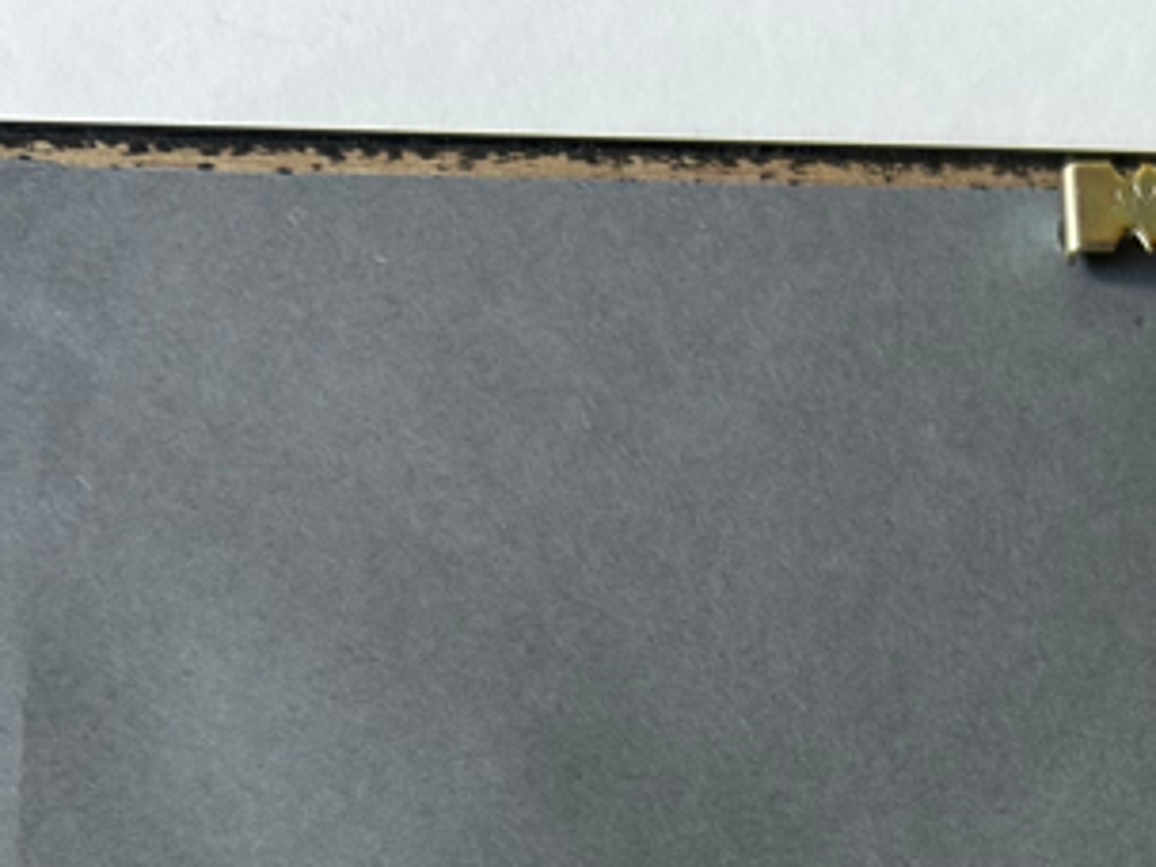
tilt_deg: -78.6
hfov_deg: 23.9
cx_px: 1224
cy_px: 1272
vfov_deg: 17.4
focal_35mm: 77
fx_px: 2571
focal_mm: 5.7
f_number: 1.5
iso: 80
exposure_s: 1/120
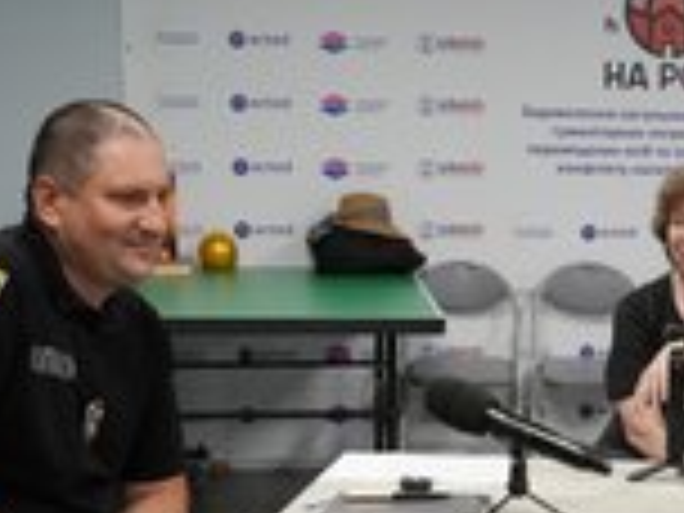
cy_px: 488
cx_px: 630
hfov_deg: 23.4
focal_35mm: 81
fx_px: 1601
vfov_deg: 17.9
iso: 3200
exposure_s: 1/160
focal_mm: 32
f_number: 4
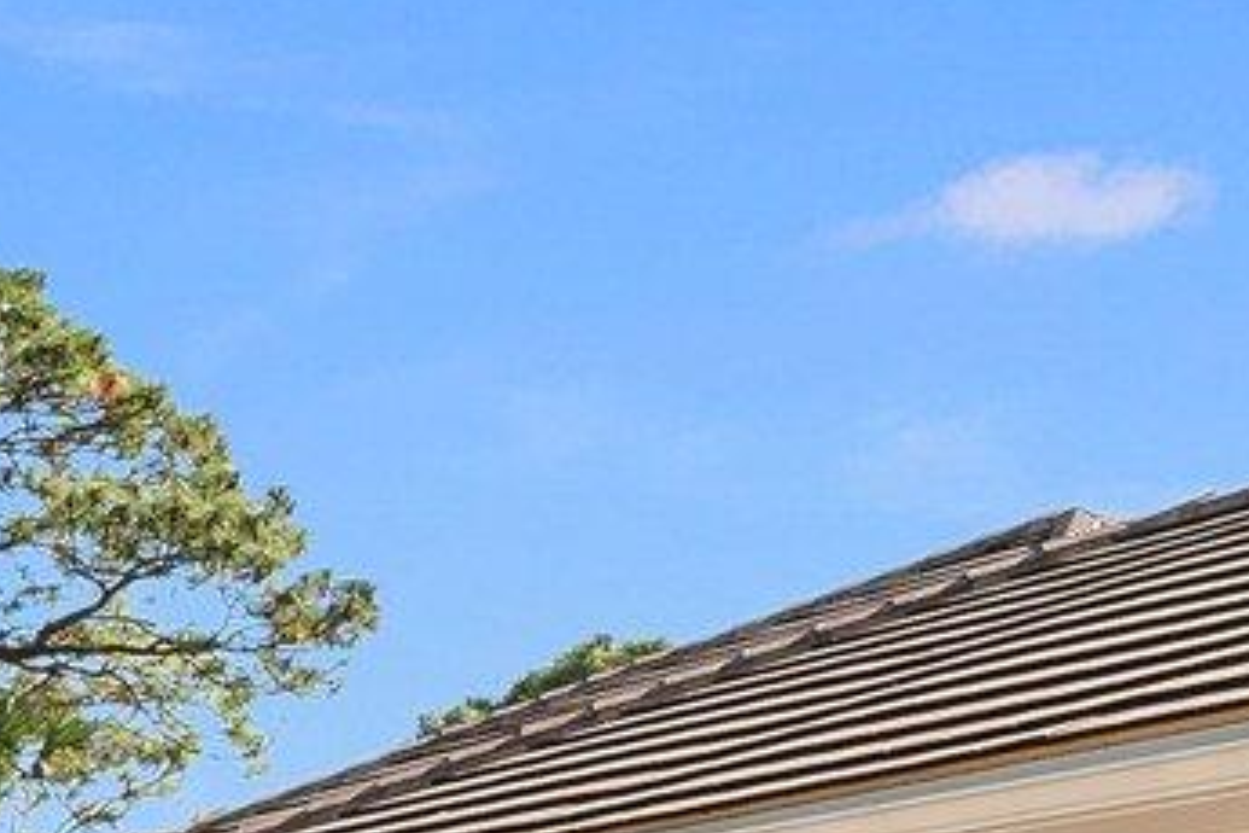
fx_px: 3088
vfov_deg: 14.6
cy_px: 1117
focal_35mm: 89
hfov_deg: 22.4
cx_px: 1101
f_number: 9
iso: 100
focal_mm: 10
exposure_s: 1/50
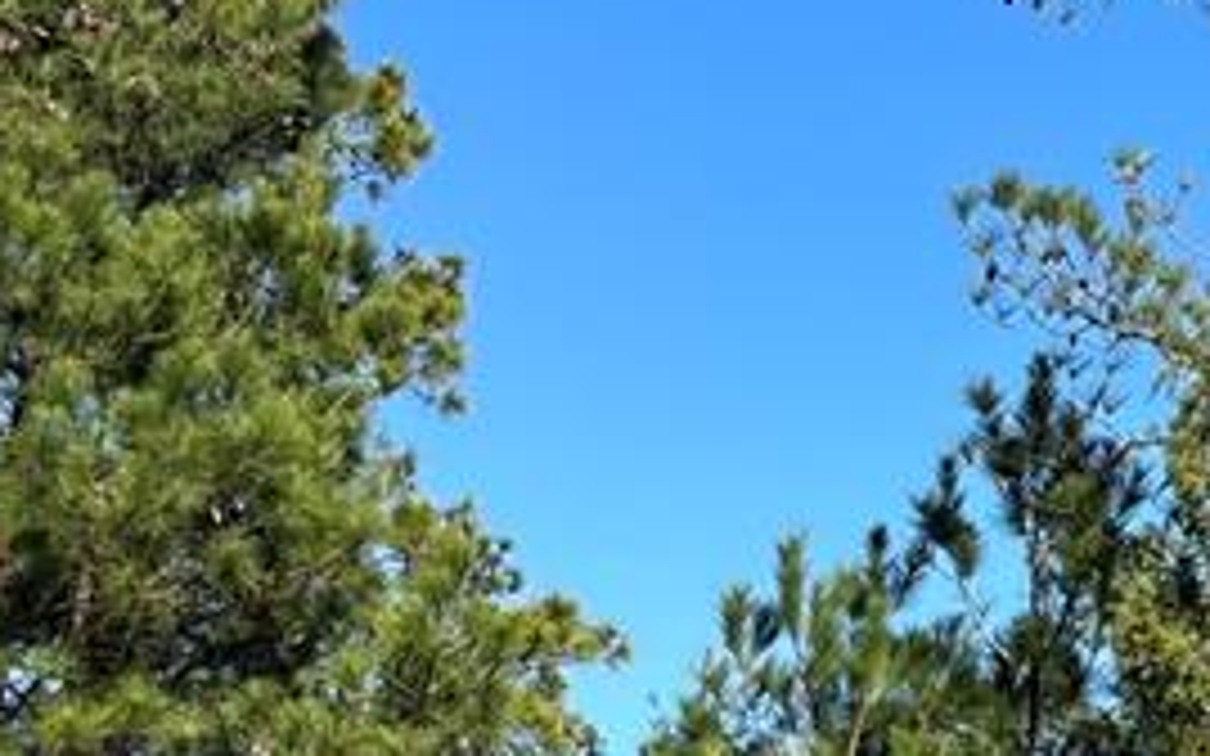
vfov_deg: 12.5
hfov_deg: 18.1
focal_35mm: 105
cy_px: 328
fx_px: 3462
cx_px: 1714
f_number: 1.6
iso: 50
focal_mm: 5.1
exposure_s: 1/2137
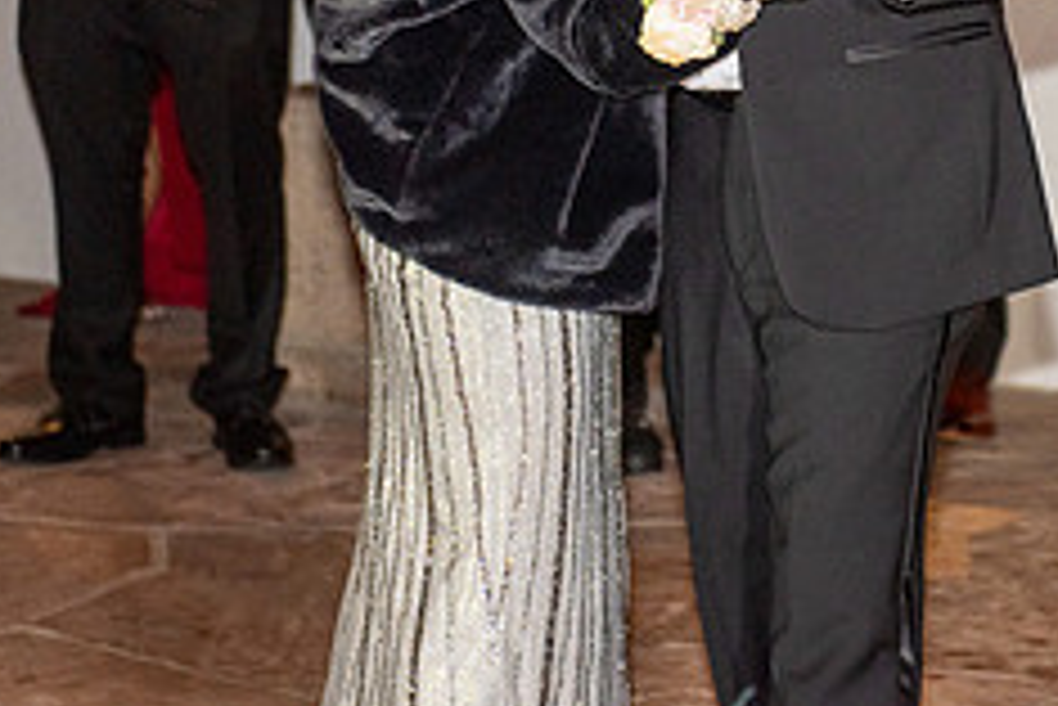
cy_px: -119
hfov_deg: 11.8
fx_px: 5087
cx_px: 765
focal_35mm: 173
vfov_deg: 7.9
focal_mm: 70
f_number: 2.8
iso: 1250
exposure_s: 1/125
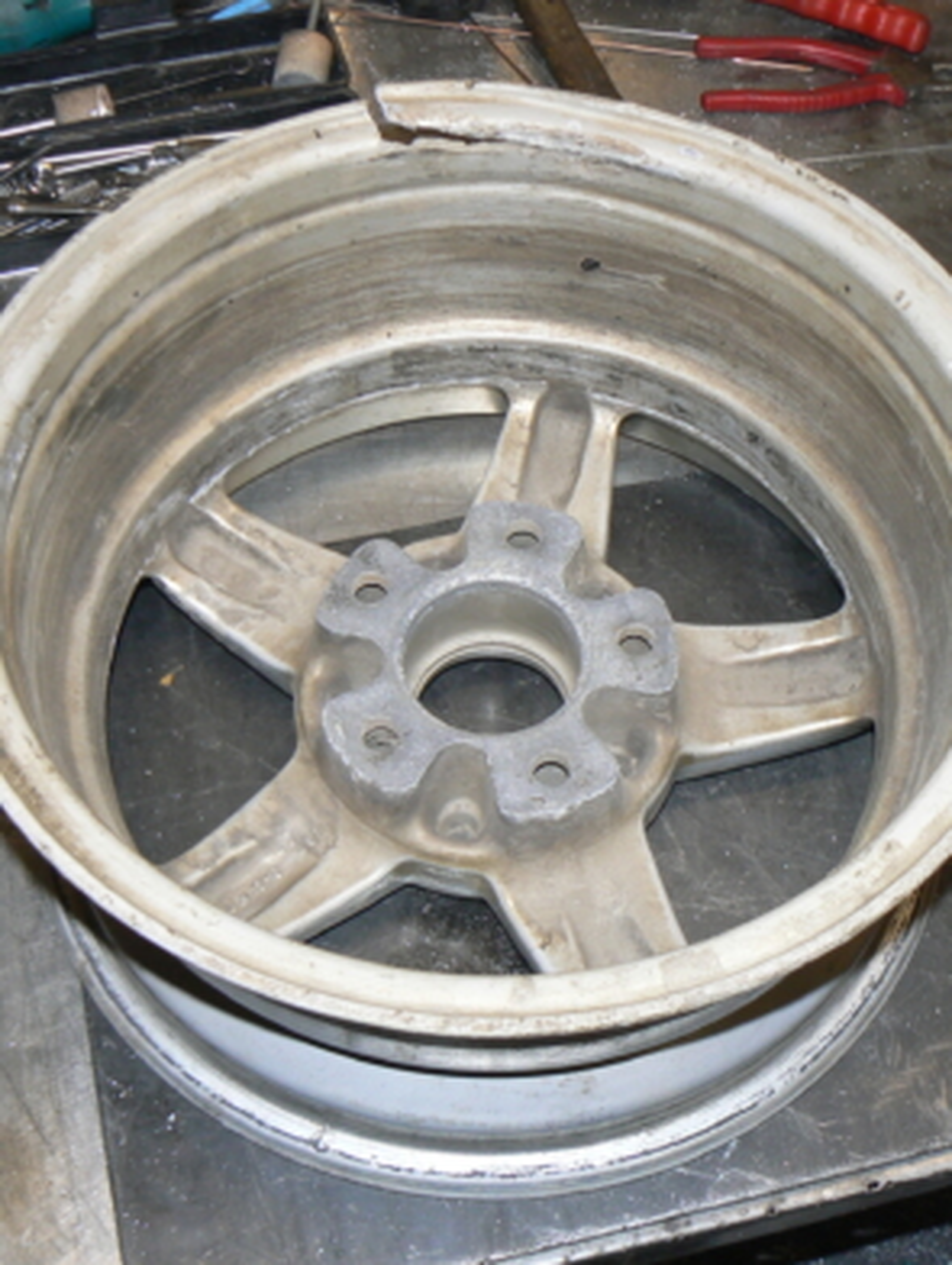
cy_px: 632
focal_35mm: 36
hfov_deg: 39.7
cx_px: 476
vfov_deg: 51.3
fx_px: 1317
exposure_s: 1/30
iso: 100
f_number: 2.8
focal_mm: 6
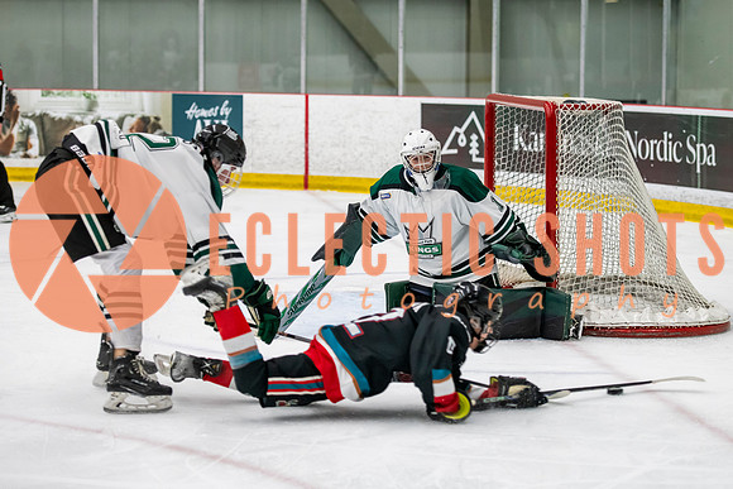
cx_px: 423
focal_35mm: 116
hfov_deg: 17.6
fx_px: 2365
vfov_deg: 11.8
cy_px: 204
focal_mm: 92
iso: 2000
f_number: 3.2
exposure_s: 1/640
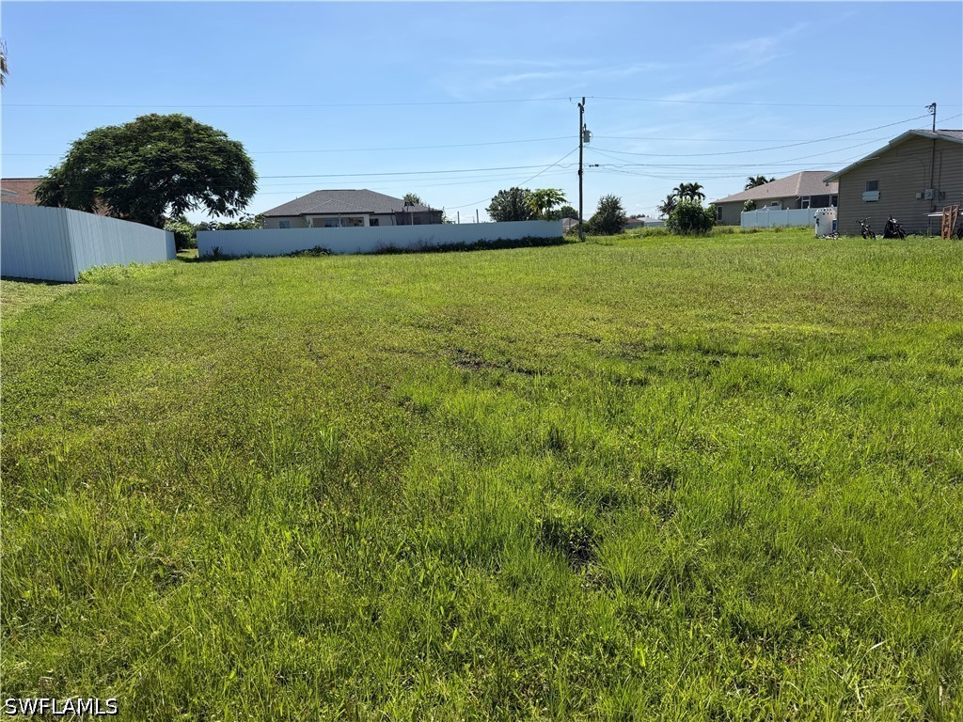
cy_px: 361
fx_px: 668
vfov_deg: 56.8
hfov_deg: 71.6
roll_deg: +1.7
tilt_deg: -10.0
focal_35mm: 24
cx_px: 482
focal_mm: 6.76
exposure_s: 1/5714
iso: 80
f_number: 1.78
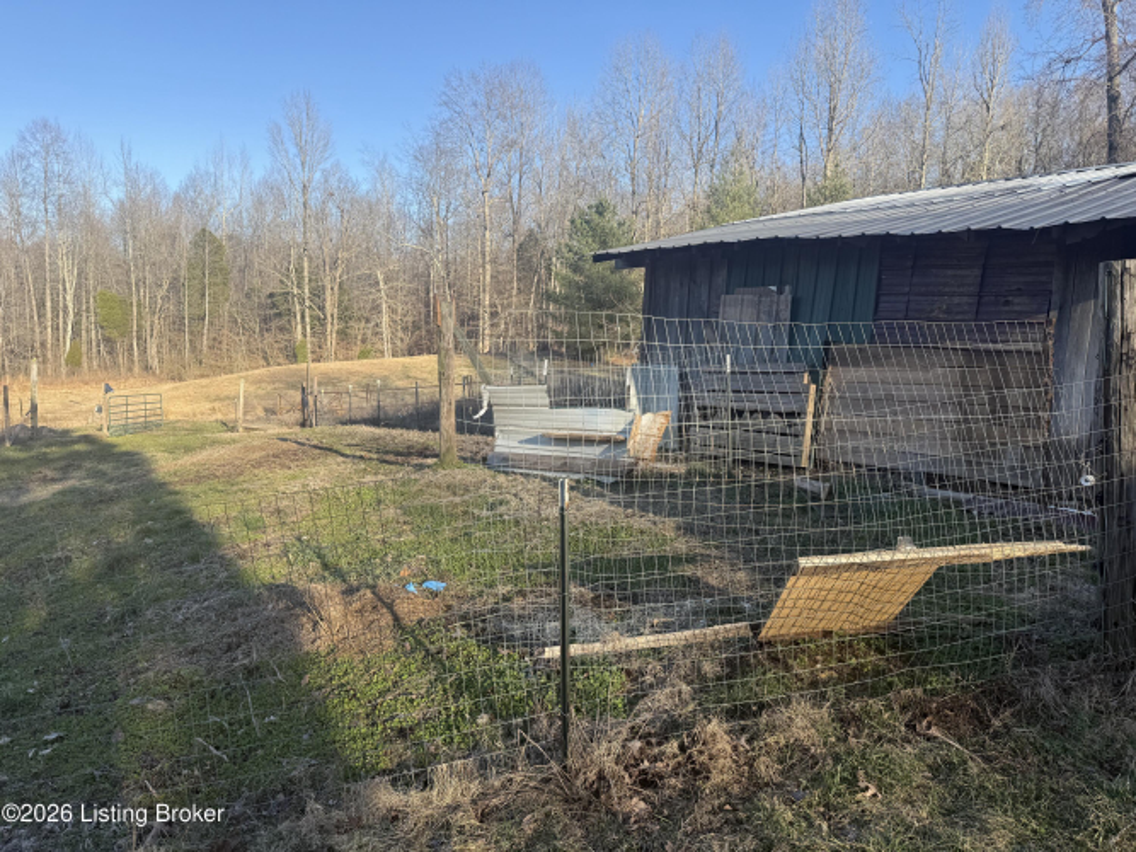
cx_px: 568
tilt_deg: -6.8
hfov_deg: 71.6
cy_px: 426
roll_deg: -2.2
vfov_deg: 56.8
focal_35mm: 24
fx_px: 787
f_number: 1.78
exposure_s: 1/1585
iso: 80
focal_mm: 6.76
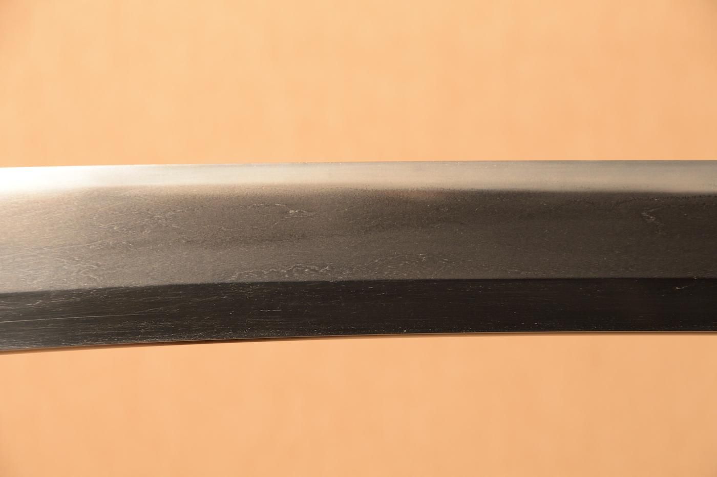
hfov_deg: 10.2
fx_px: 4030
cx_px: 358
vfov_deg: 6.8
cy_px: 238
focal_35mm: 202
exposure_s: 1/2
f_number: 11
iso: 400
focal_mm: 135
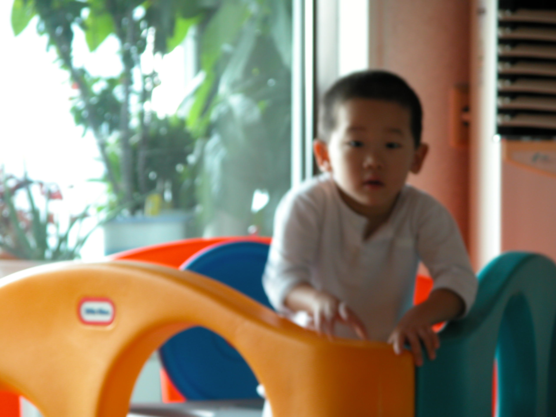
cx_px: 278
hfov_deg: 9.7
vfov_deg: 7.3
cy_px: 208
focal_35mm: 203
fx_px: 3261
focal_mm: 52.4
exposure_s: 1/21.7
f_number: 4.6
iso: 100
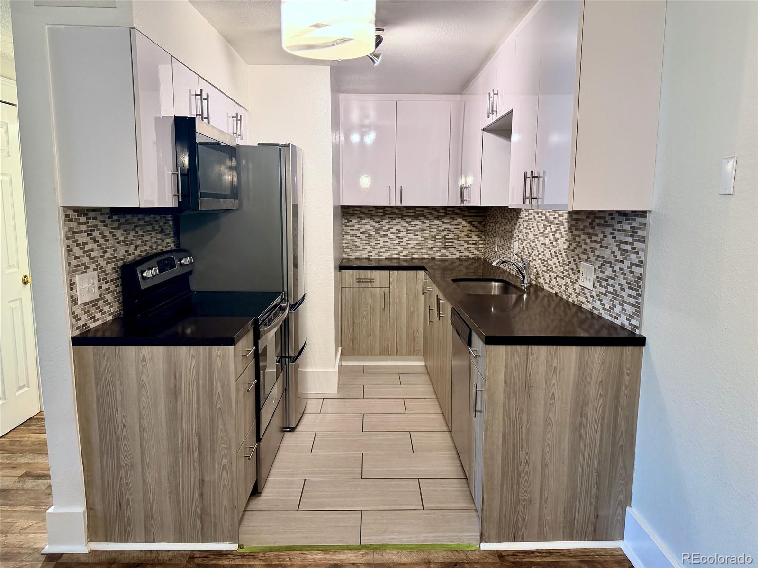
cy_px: 284
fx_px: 526
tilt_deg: -8.3
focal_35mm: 24
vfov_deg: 56.8
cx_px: 379
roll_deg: +0.4
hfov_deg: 71.6
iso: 200
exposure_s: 1/60
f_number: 1.78
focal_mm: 6.76
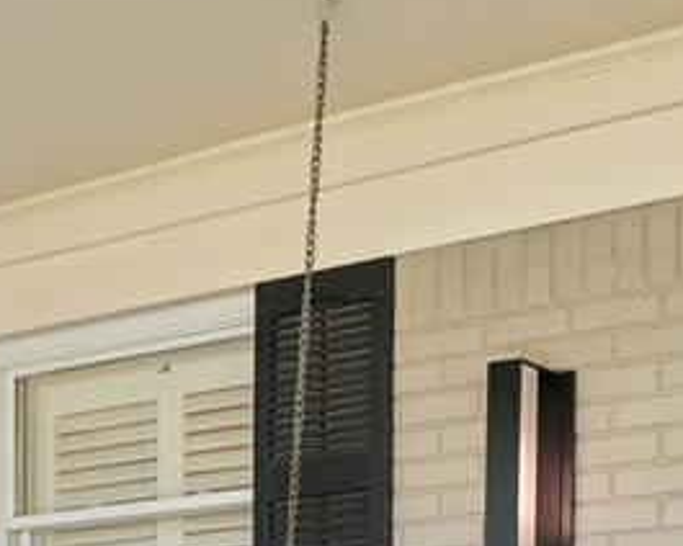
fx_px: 1573
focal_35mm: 78
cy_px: 796
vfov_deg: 17.8
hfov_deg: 24.4
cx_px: 425
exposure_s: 1/60
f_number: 8
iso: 400
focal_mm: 21.5
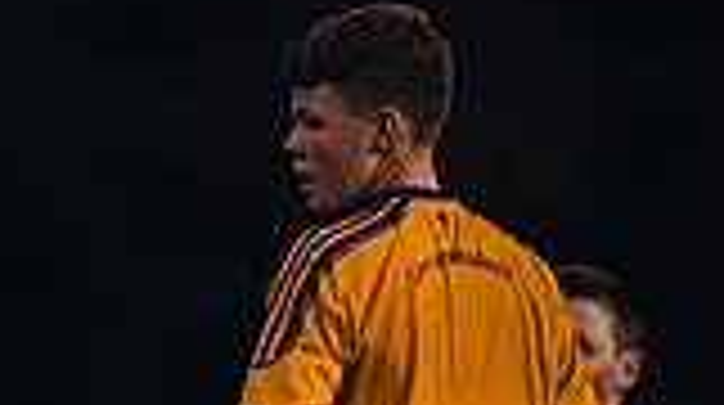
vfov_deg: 0.6
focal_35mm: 2091
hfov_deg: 1.0
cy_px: 693
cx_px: -695
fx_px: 40082
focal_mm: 400
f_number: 2.8
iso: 4000
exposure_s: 1/500
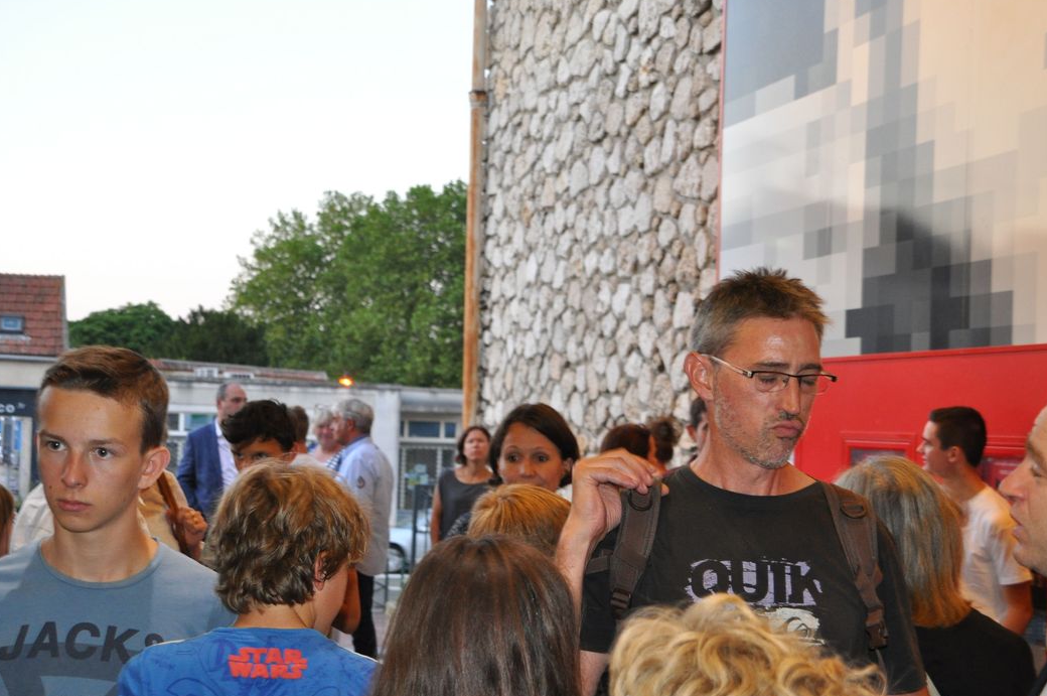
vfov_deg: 28.0
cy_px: 414
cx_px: 508
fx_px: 1394
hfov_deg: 41.2
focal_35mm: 48
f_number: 4
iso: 800
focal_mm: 26
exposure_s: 1/60
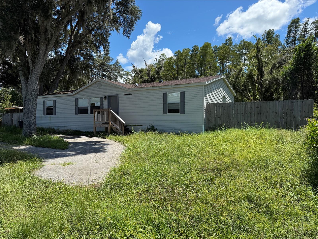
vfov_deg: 56.8
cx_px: 159
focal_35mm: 24
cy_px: 120
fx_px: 220
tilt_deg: -0.2
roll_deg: +0.4
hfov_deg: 71.6
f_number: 1.78
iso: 100
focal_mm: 6.76
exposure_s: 1/3425
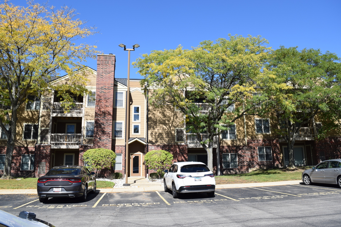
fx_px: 256
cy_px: 114
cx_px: 170
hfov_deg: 67.4
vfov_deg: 47.9
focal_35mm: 27
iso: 200
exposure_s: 1/400
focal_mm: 18
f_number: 10
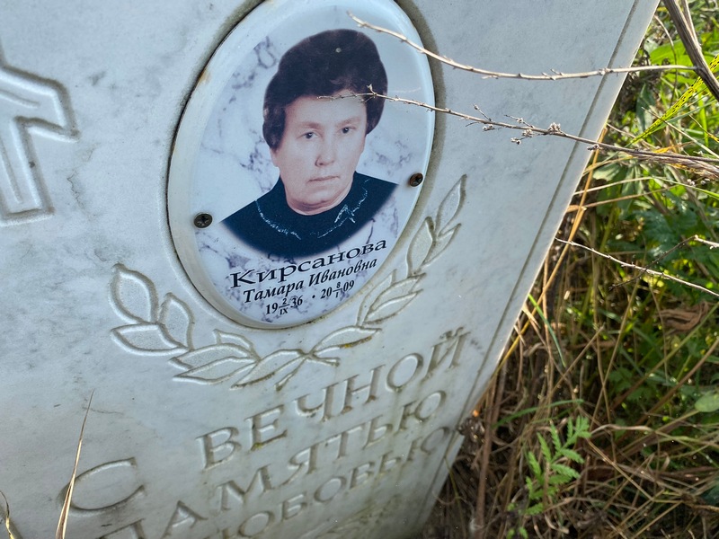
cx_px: 360
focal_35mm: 26
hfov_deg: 67.3
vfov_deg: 53.1
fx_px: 540
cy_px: 270
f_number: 1.8
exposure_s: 1/898
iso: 32
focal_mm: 4.25
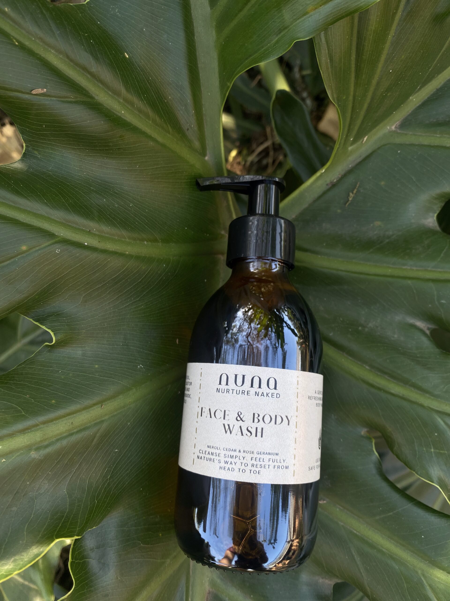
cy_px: 300
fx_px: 451
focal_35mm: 26
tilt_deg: -78.3
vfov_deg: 67.3
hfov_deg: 53.1
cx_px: 225
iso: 32
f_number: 1.8
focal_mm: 4.25
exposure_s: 1/228
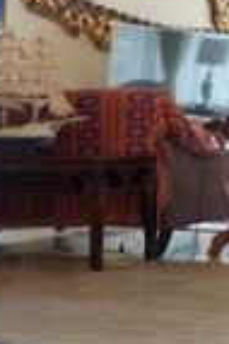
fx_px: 966
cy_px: 60
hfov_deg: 11.1
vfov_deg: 20.0
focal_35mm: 101
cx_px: 571
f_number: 3.5
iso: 200
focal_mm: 16
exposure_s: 1/10
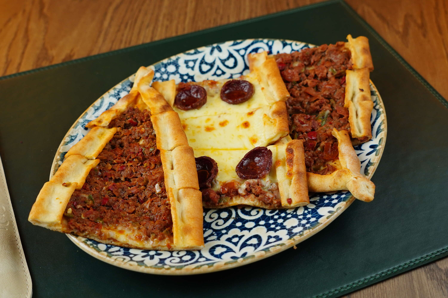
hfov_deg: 43.6
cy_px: 149
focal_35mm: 45
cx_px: 224
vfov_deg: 29.9
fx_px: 560
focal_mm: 30
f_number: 4
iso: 800
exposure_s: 1/200
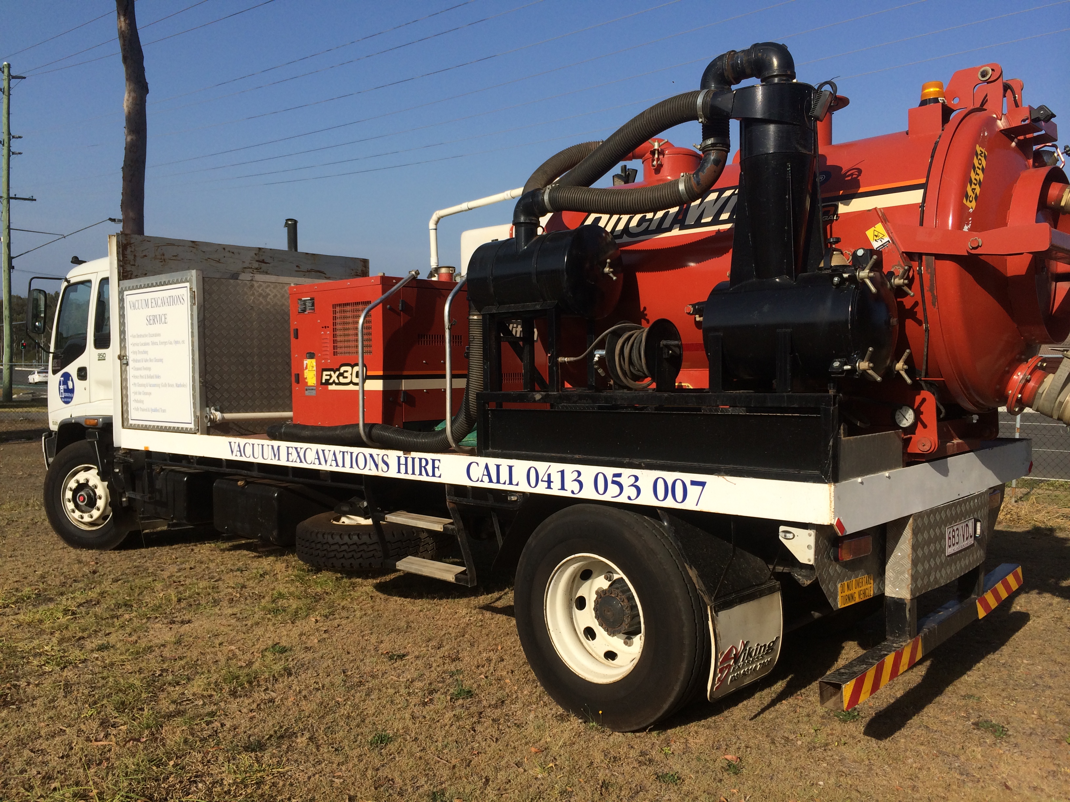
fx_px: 927
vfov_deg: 46.8
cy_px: 401
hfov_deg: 60.0
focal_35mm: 30
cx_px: 535
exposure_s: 1/2564
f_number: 2.2
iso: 40
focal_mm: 4.12
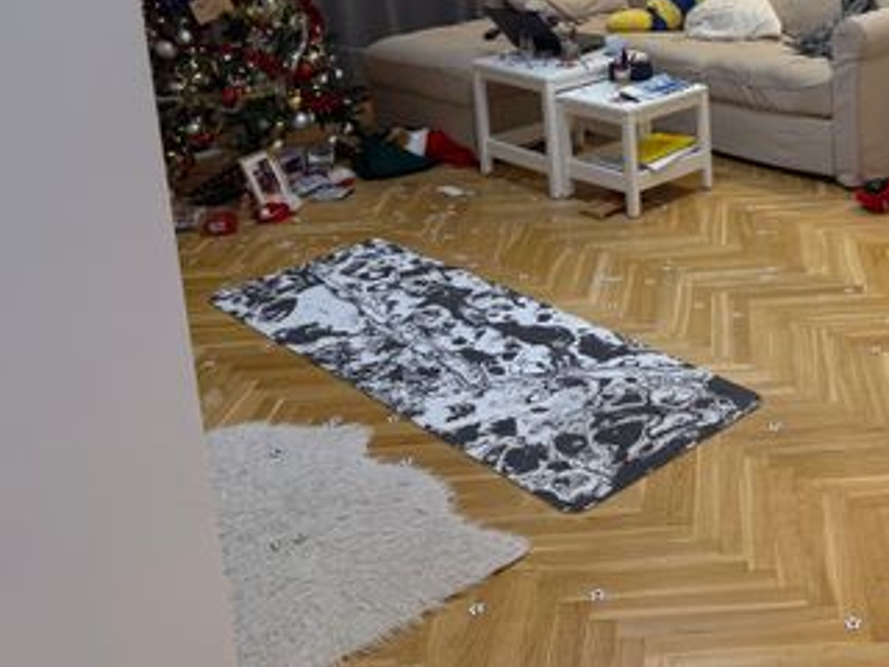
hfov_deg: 39.3
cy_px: 47
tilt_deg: -11.7
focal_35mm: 45
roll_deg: +1.9
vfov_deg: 30.5
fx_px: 1156
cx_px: 789
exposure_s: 1/100
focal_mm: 6.76
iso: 125
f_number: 1.78
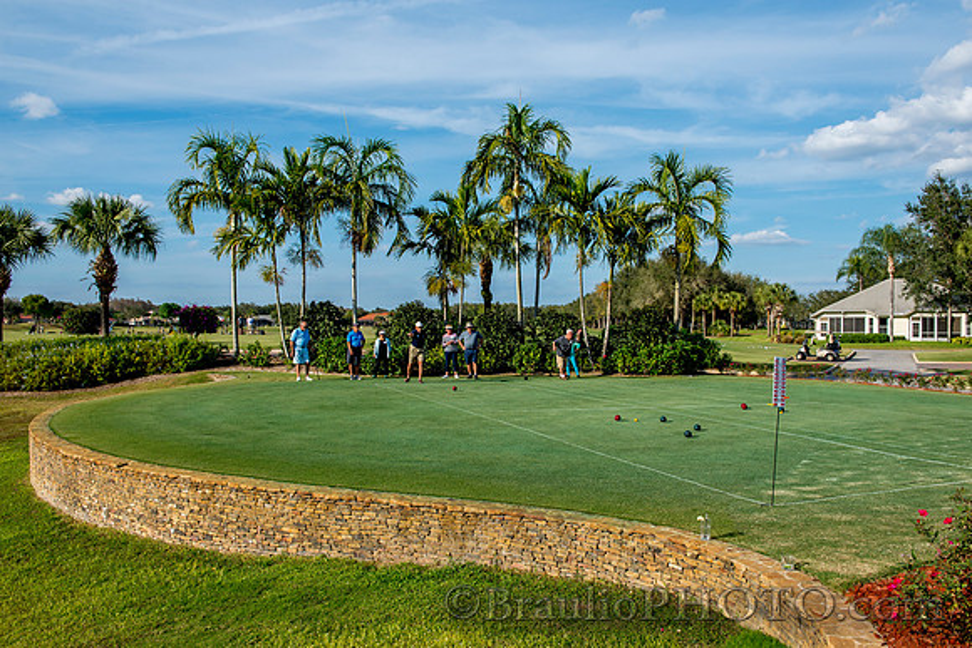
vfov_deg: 39.2
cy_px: 334
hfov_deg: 56.1
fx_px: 912
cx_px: 503
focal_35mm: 34
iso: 320
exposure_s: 1/500
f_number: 9
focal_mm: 32
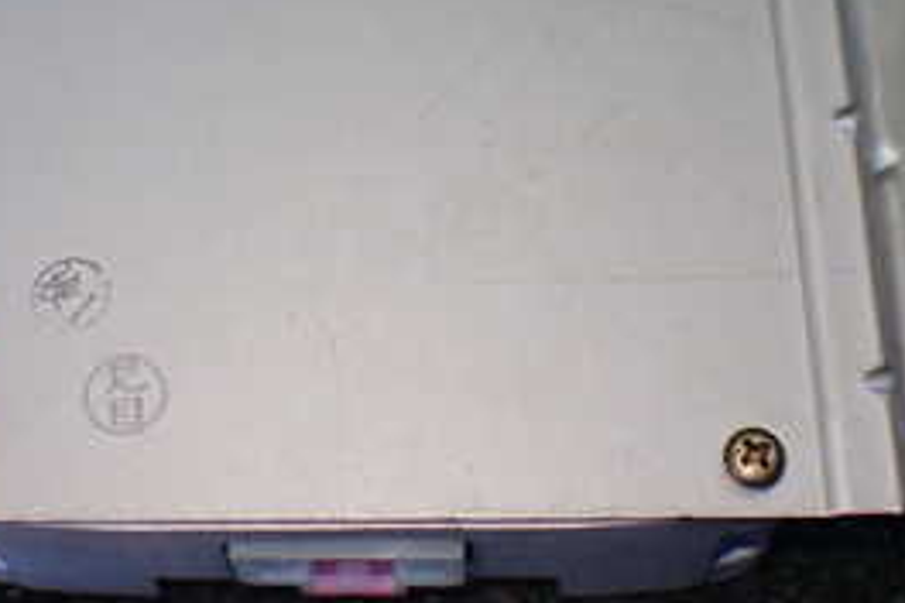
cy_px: 96
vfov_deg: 18.9
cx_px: 322
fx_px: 1785
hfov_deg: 28.3
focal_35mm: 71
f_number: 2.3
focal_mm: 5.4
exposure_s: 1/125
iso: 500
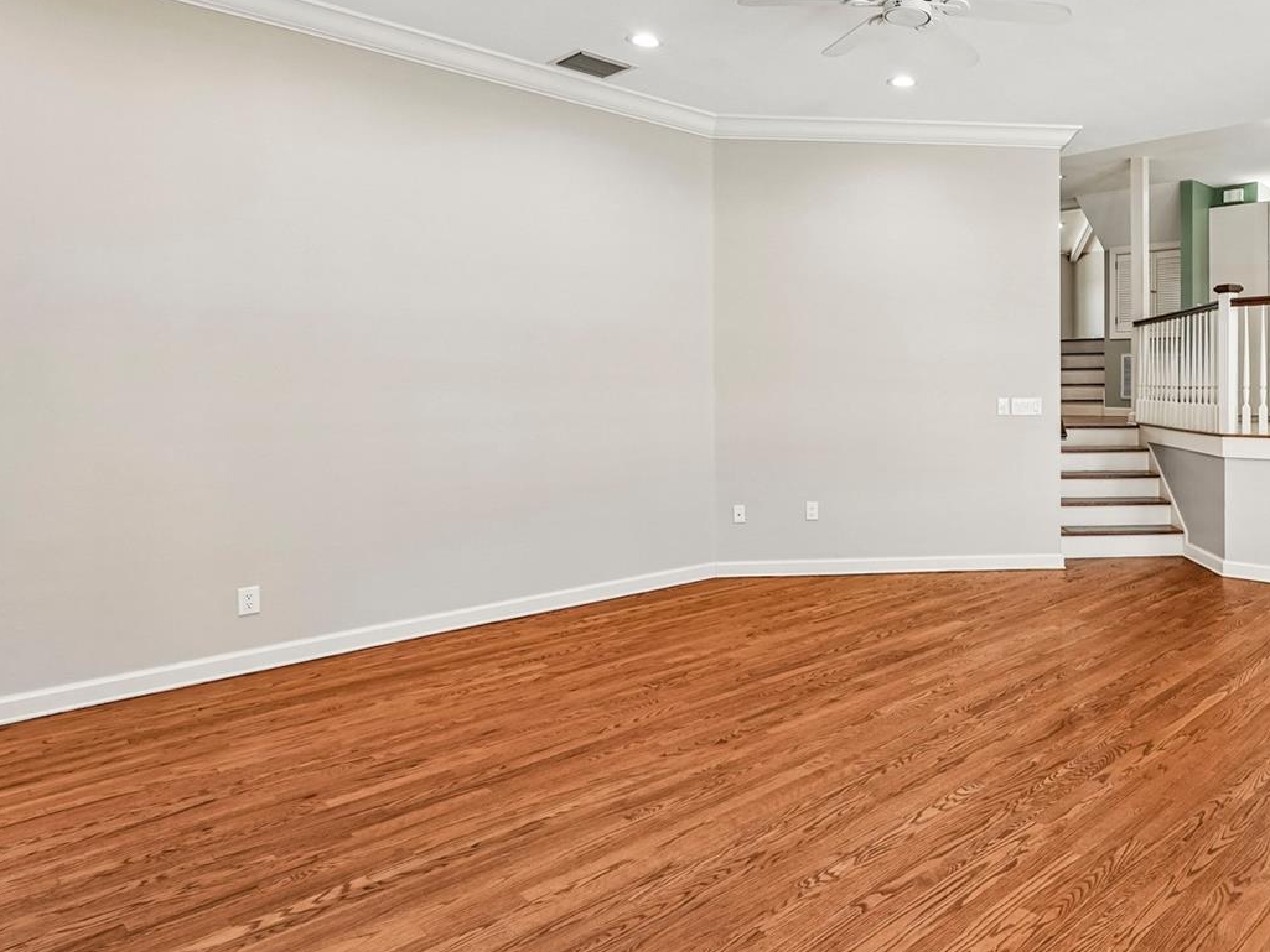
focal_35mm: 24
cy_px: 389
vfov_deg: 56.5
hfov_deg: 67.2
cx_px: 947
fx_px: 881
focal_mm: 16
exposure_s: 1/20
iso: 400
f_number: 8
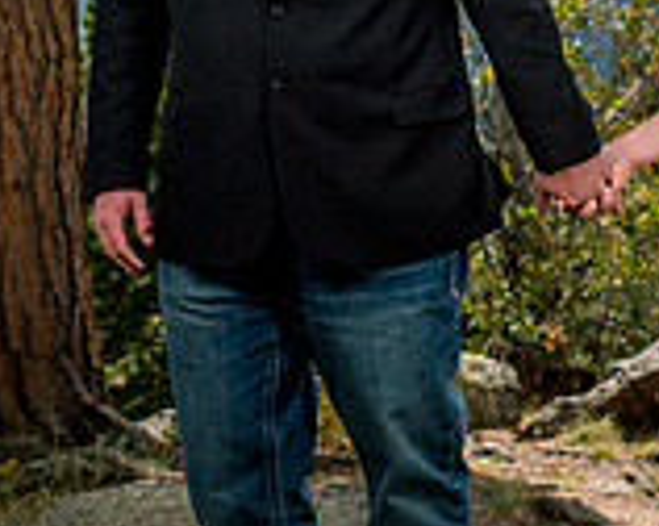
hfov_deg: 13.3
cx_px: 496
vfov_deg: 10.6
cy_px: 165
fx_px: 2825
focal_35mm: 145
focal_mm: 28
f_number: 4.5
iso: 250
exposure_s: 1/2000
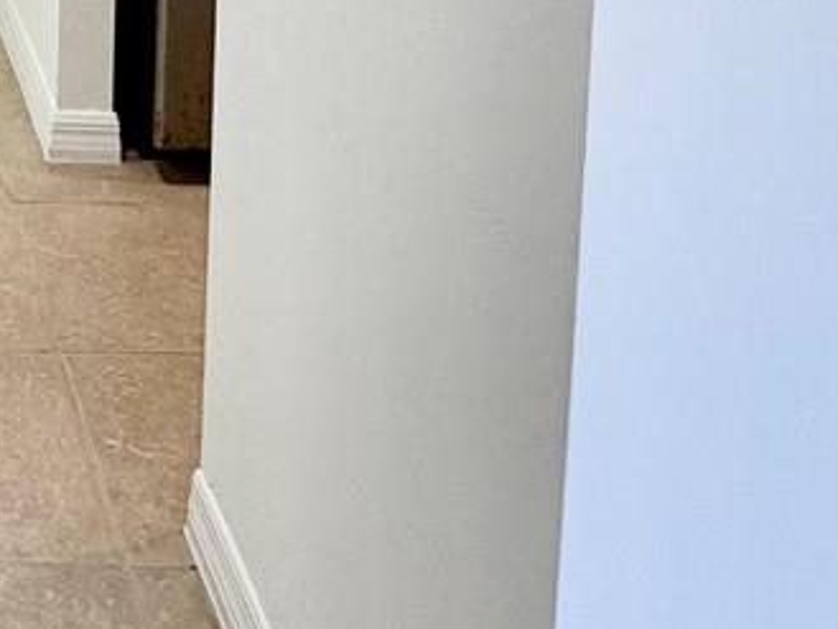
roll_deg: +0.7
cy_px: -438
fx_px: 1647
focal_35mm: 68
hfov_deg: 24.1
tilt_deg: -6.5
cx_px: -326
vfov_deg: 18.0
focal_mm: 2.22
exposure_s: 1/120
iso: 100
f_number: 2.2
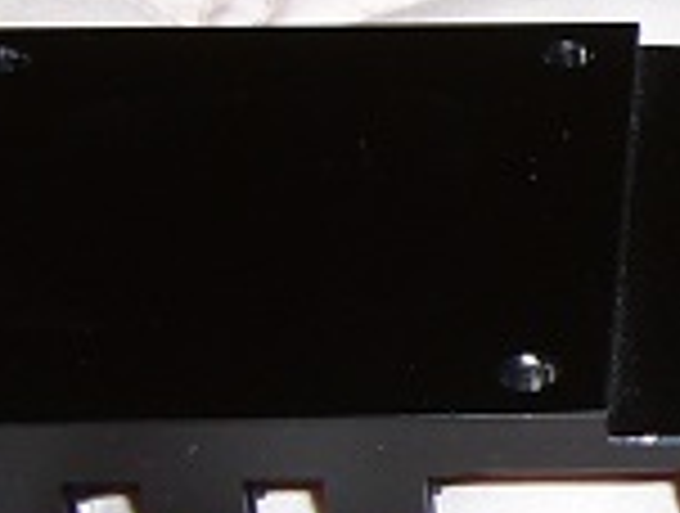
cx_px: 1148
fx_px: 2914
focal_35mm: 148
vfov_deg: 10.0
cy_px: 76
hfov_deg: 12.4
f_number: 2.8
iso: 80
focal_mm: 5.8
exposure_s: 1/30
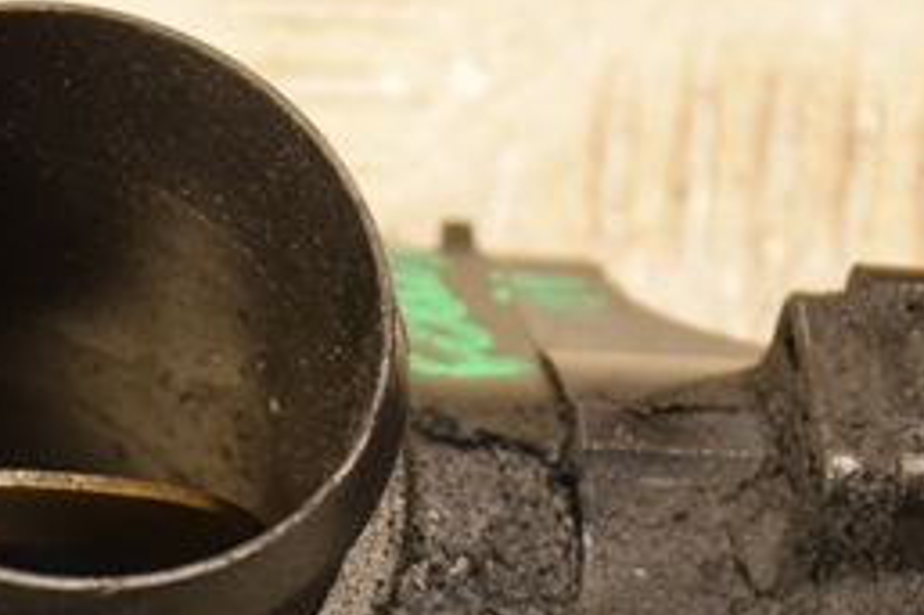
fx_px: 7188
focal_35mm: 280
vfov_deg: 4.9
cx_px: 381
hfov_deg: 7.4
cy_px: 525
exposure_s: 1/100
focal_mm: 75
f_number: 5.3
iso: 800
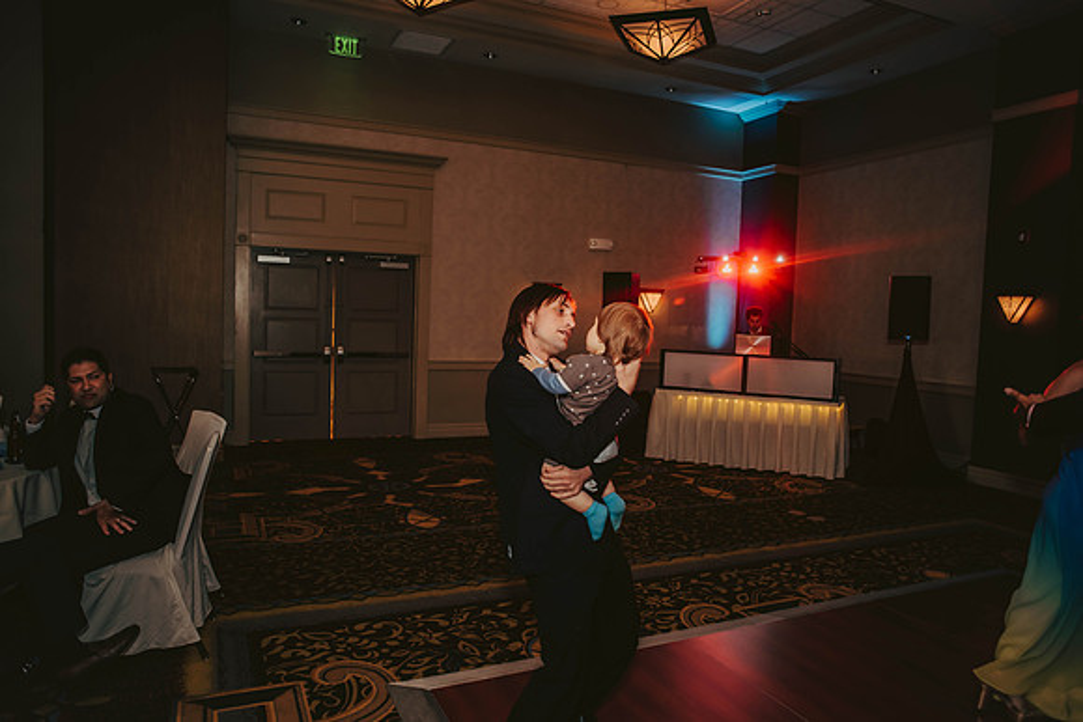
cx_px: 542
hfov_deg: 73.7
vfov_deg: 53.2
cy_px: 361
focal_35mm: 24
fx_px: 722
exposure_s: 1/125
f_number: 2.8
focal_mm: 24
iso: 800
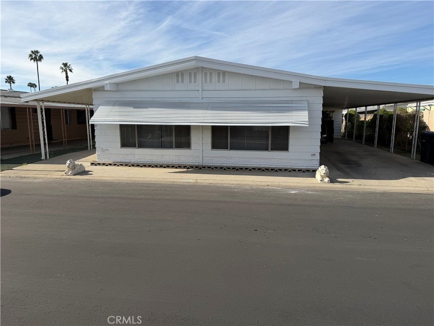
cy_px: 163
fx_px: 301
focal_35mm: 24
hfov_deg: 71.6
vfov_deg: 56.8
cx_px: 217
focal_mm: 6.76
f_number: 1.78
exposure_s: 1/4673
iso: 80
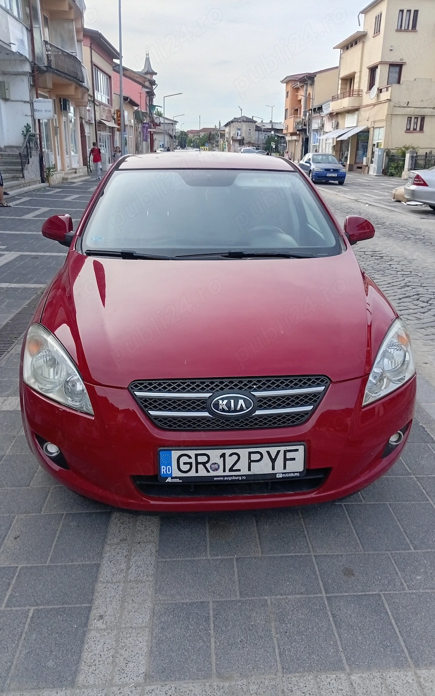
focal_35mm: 27
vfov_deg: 68.4
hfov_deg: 46.0
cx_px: 227
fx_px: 512
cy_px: 350
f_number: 1.8
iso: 100
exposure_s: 1/515
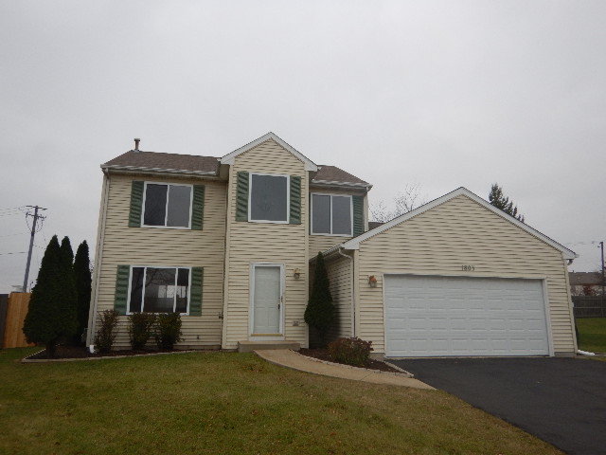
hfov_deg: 71.6
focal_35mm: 24
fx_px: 420
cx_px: 303
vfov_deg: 56.8
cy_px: 228
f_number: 2.8
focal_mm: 4.3
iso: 125
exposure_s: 1/500
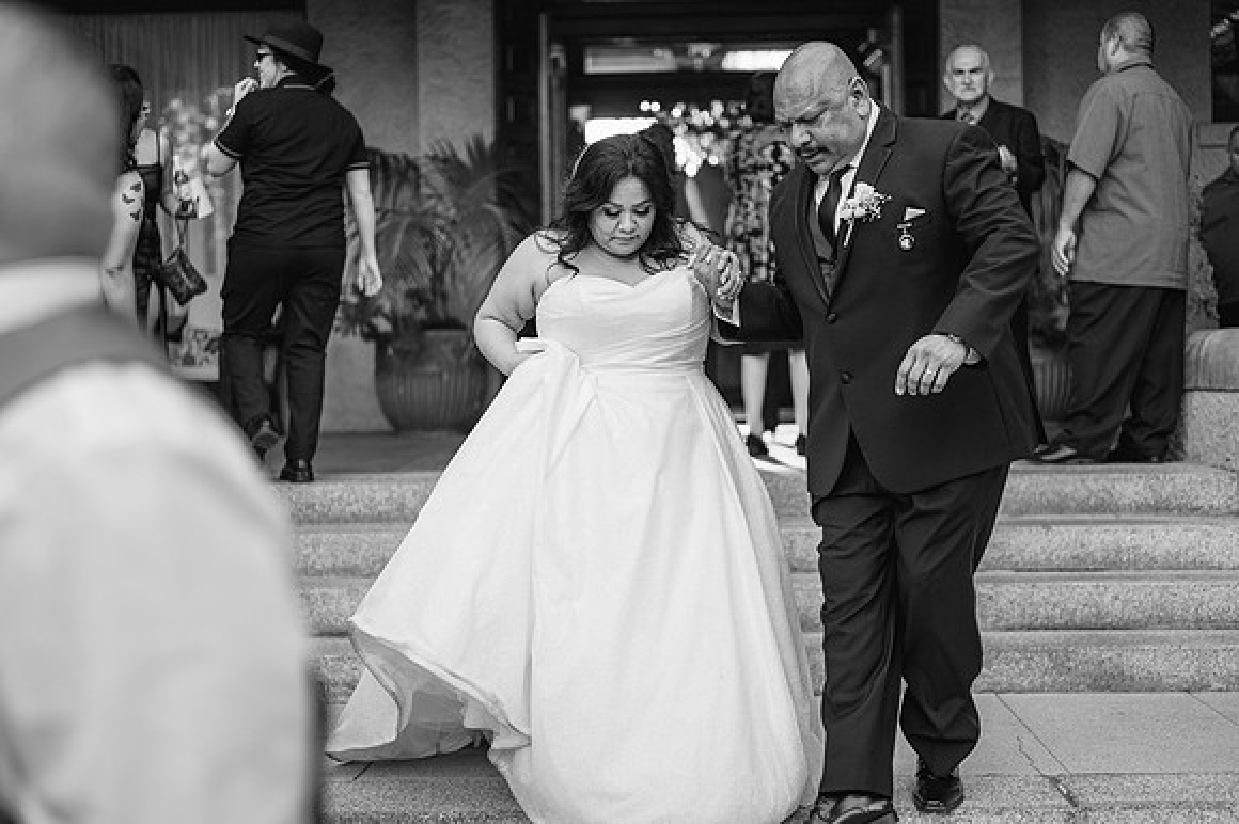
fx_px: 1720
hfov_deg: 39.6
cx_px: 620
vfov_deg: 27.0
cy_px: 412
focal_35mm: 50
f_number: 1.8
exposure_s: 1/160
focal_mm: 50
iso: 100
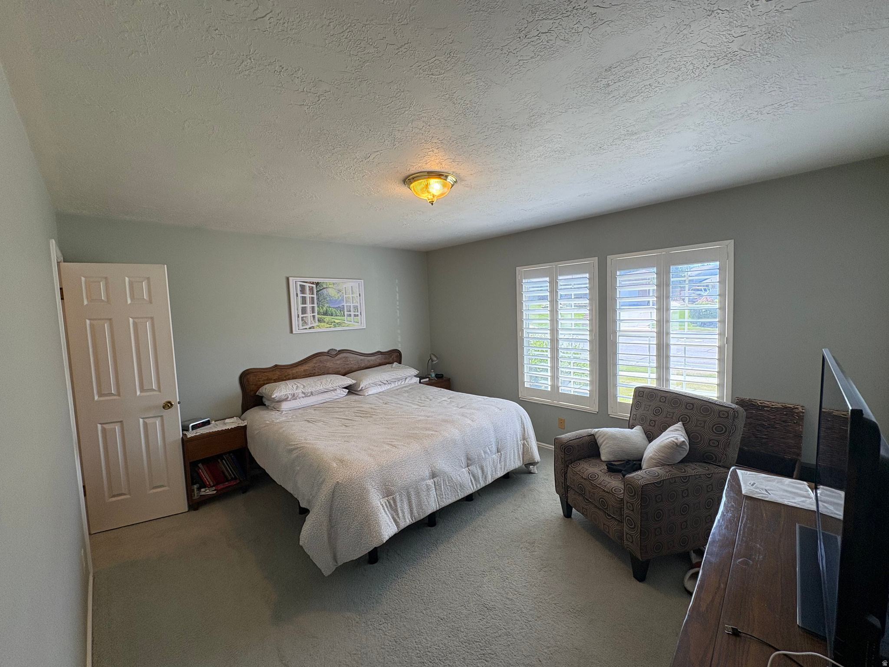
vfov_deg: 85.7
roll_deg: +2.6
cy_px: 334
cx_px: 444
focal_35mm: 14
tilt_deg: -4.9
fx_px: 360
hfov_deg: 102.1
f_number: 2.2
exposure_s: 1/136
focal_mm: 2.22
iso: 64
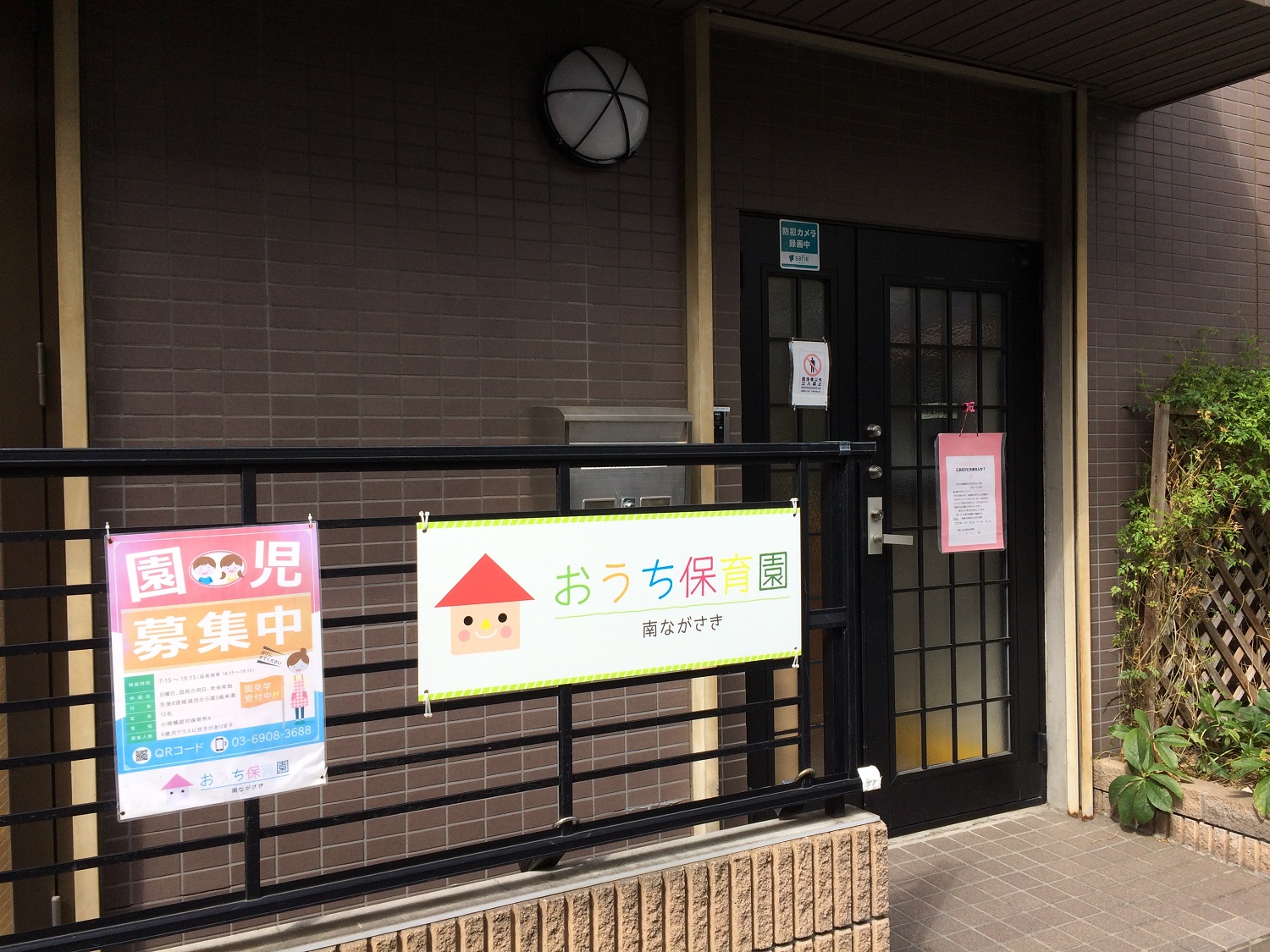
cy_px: 476
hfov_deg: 61.7
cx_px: 635
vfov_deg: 48.2
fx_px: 1064
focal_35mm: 29
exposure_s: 1/855
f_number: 2.2
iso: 32
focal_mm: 4.15
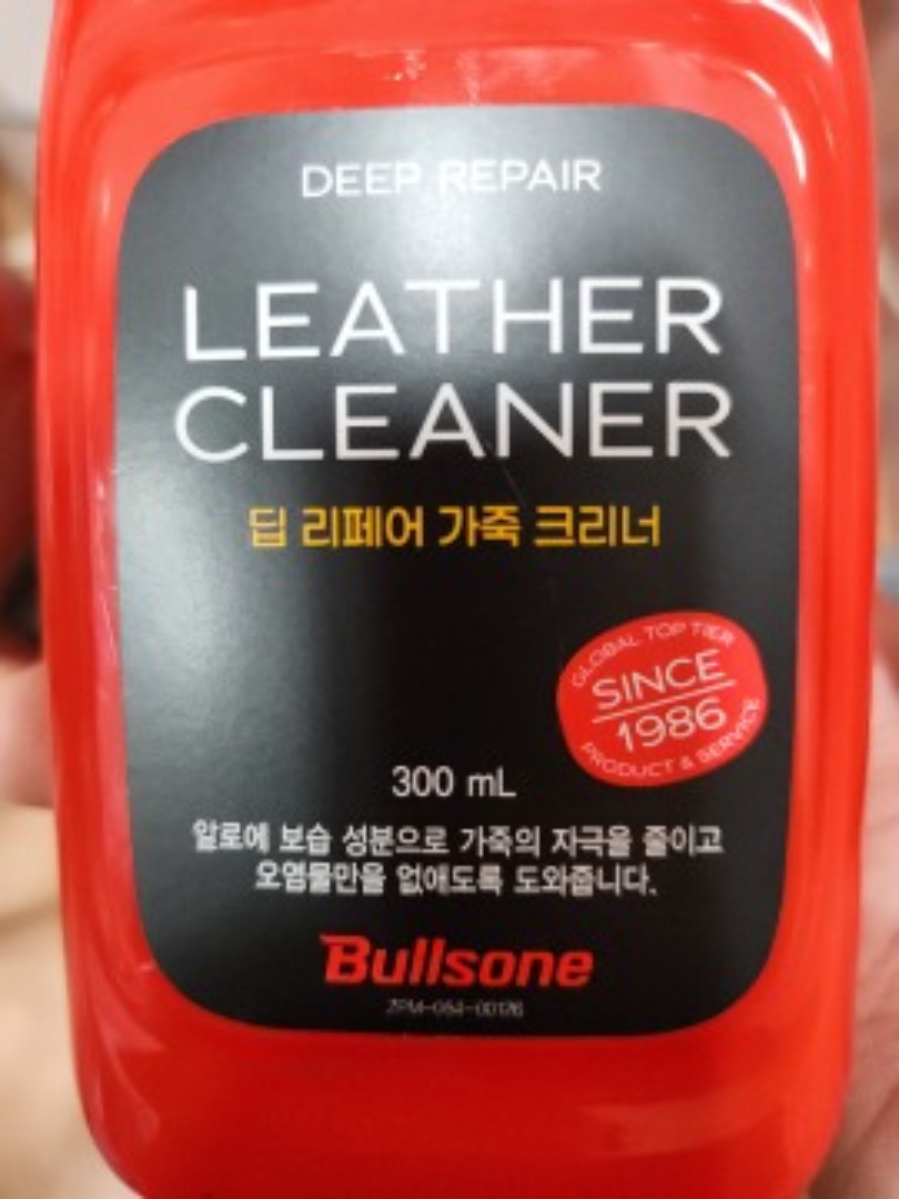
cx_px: 450
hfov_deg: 58.9
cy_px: 600
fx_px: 796
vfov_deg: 73.9
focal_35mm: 23
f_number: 1.8
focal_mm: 5.4
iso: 800
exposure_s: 1/120
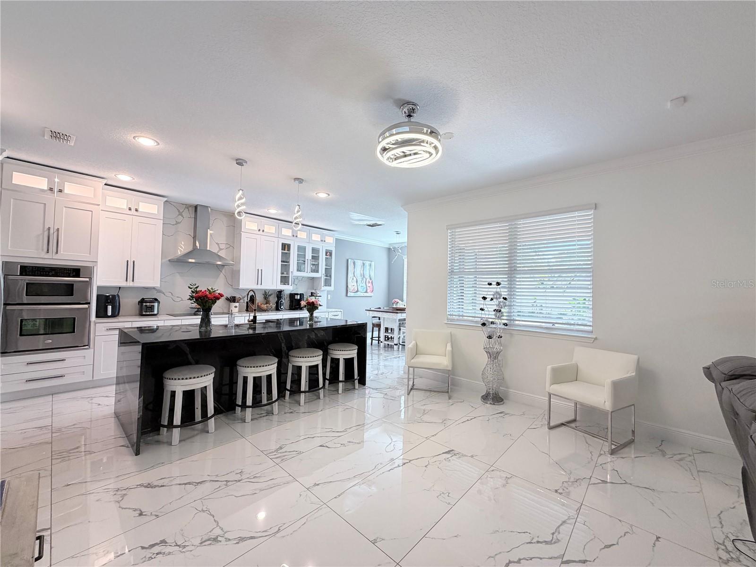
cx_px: 378
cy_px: 284
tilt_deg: +1.5
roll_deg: +0.1
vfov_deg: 85.7
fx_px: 306
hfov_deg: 102.1
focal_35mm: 14
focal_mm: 2.22
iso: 200
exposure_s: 1/120
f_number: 2.2
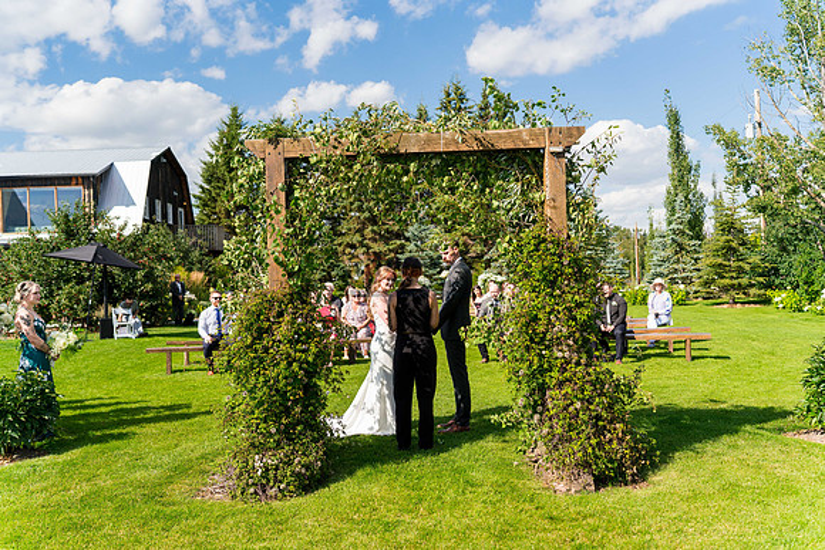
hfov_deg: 53.1
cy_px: 275
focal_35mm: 36
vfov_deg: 36.9
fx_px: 825
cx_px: 412
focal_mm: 36
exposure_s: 1/5000
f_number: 2.8
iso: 400
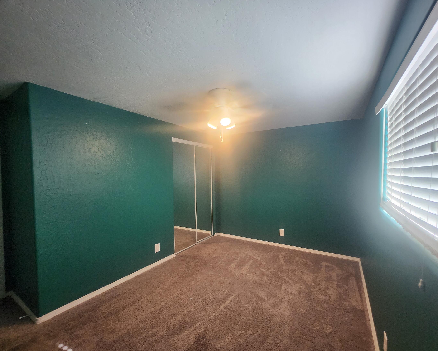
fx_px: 181
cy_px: 177
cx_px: 233
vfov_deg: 88.0
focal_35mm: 14
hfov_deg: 100.6
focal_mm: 1.74
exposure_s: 1/60
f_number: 2.2
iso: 200
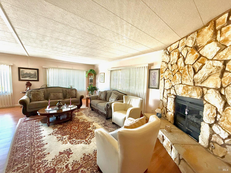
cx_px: 116
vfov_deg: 85.7
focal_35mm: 14
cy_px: 86
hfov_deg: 102.1
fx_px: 93
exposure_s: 1/120
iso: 320
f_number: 2.2
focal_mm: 2.22
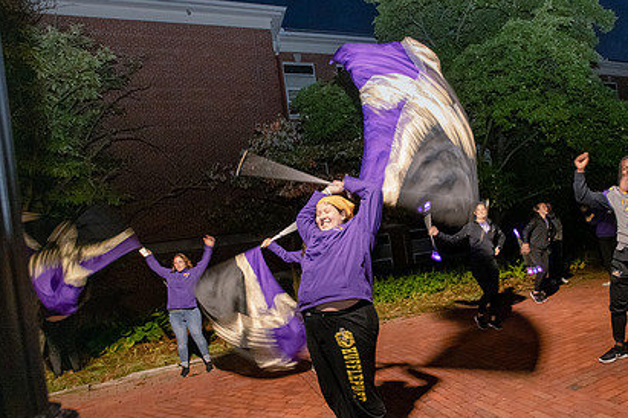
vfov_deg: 52.8
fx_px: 419
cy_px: 248
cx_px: 396
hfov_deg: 72.4
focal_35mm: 24
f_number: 5
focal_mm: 17
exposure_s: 1/40
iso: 5000
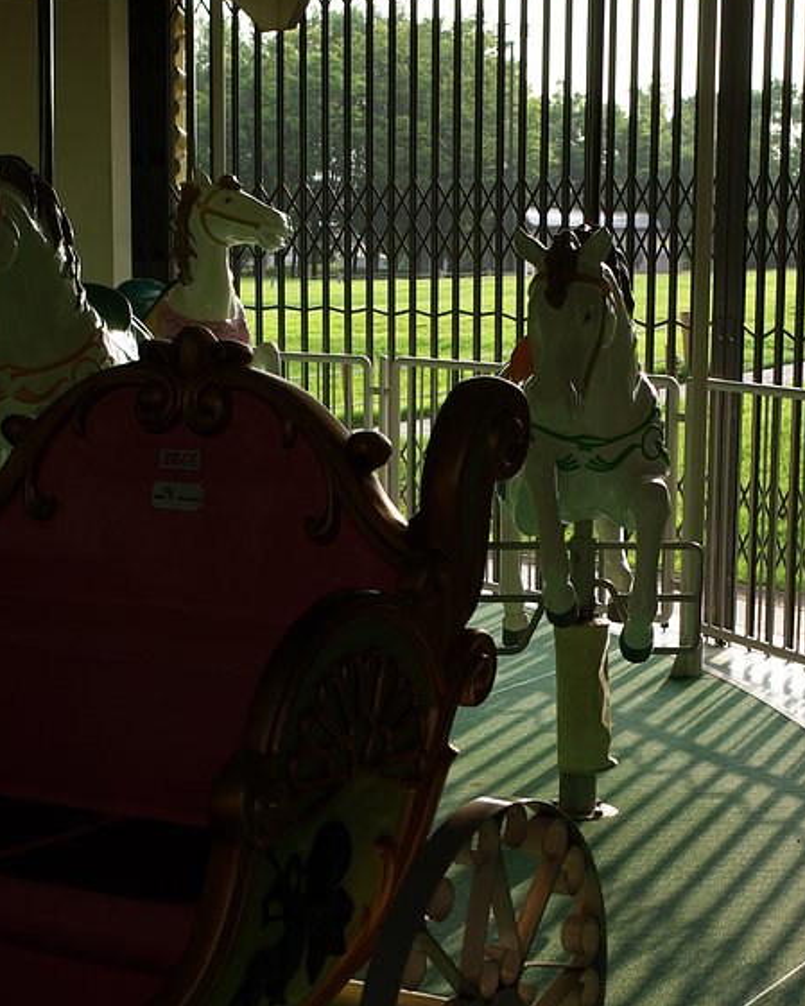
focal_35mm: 72
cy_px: 750
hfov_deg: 21.2
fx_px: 2144
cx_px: 481
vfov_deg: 26.1
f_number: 6.3
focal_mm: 28
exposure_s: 1/100
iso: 100
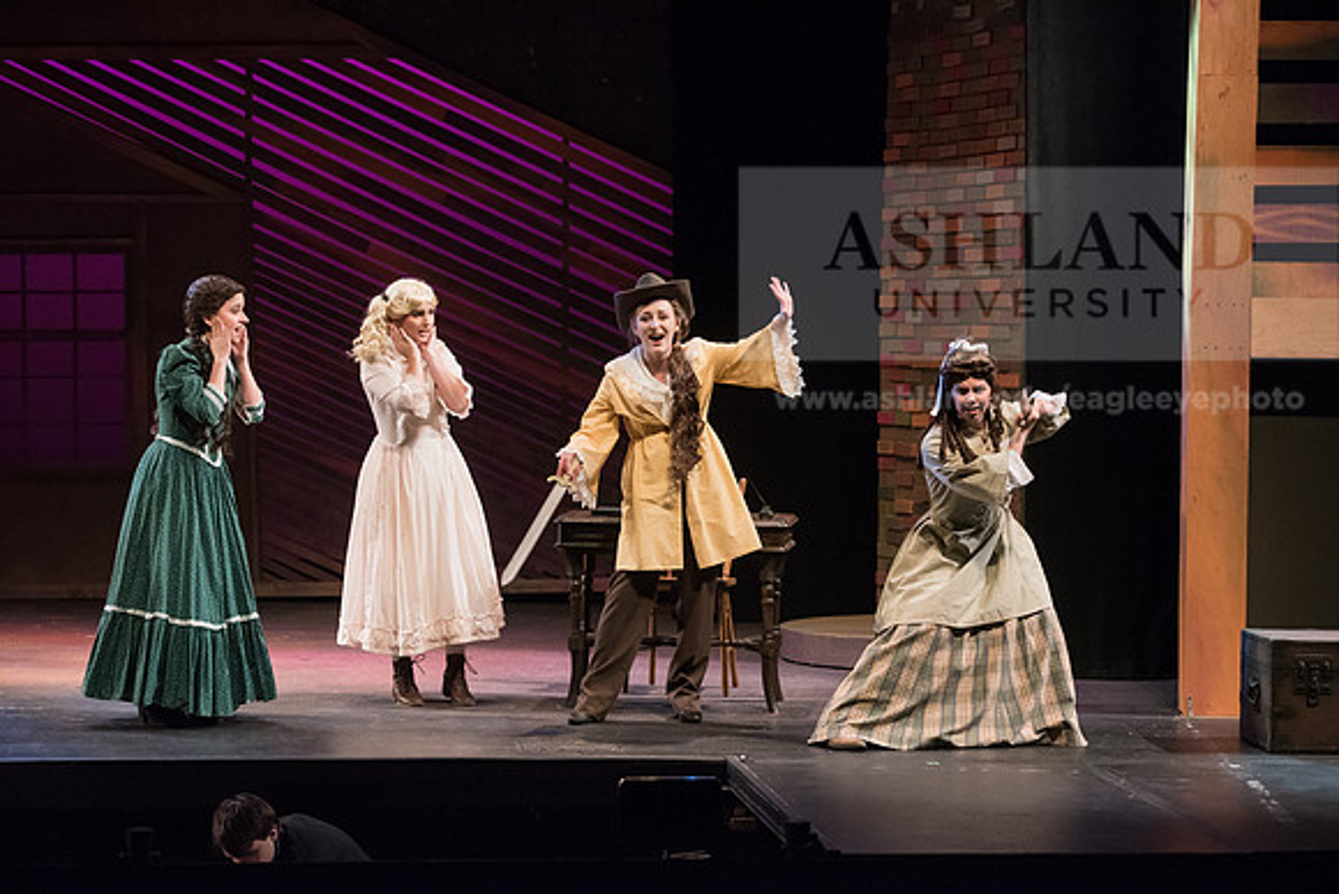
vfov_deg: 14.0
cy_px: 447
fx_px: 3646
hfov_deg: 20.8
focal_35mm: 98
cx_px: 670
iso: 5000
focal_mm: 98
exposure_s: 1/400
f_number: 4.5
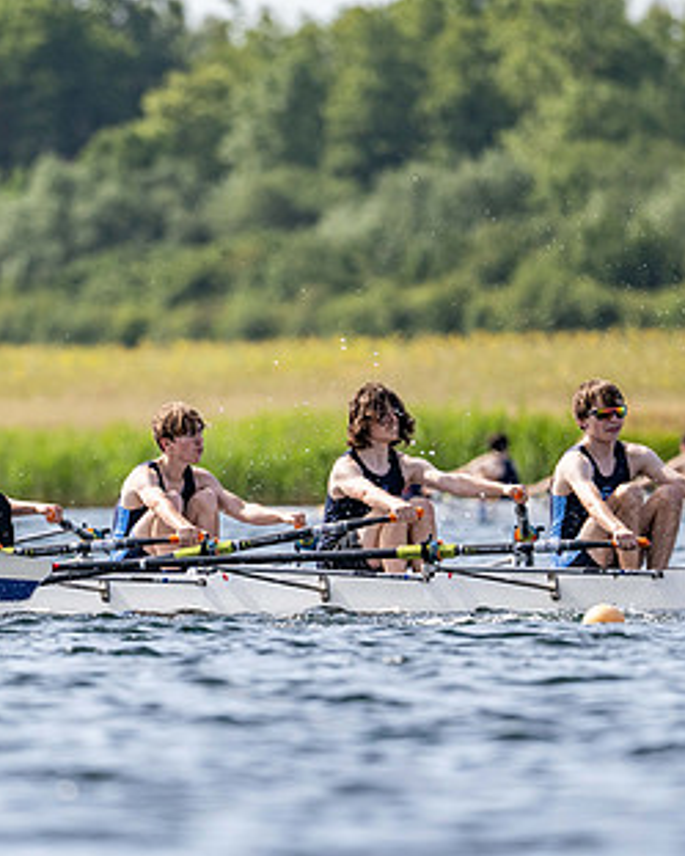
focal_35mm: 700
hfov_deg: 2.2
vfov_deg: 2.8
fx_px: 17730
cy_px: 508
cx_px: 256
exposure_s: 1/2500
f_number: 4.5
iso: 280
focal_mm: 400
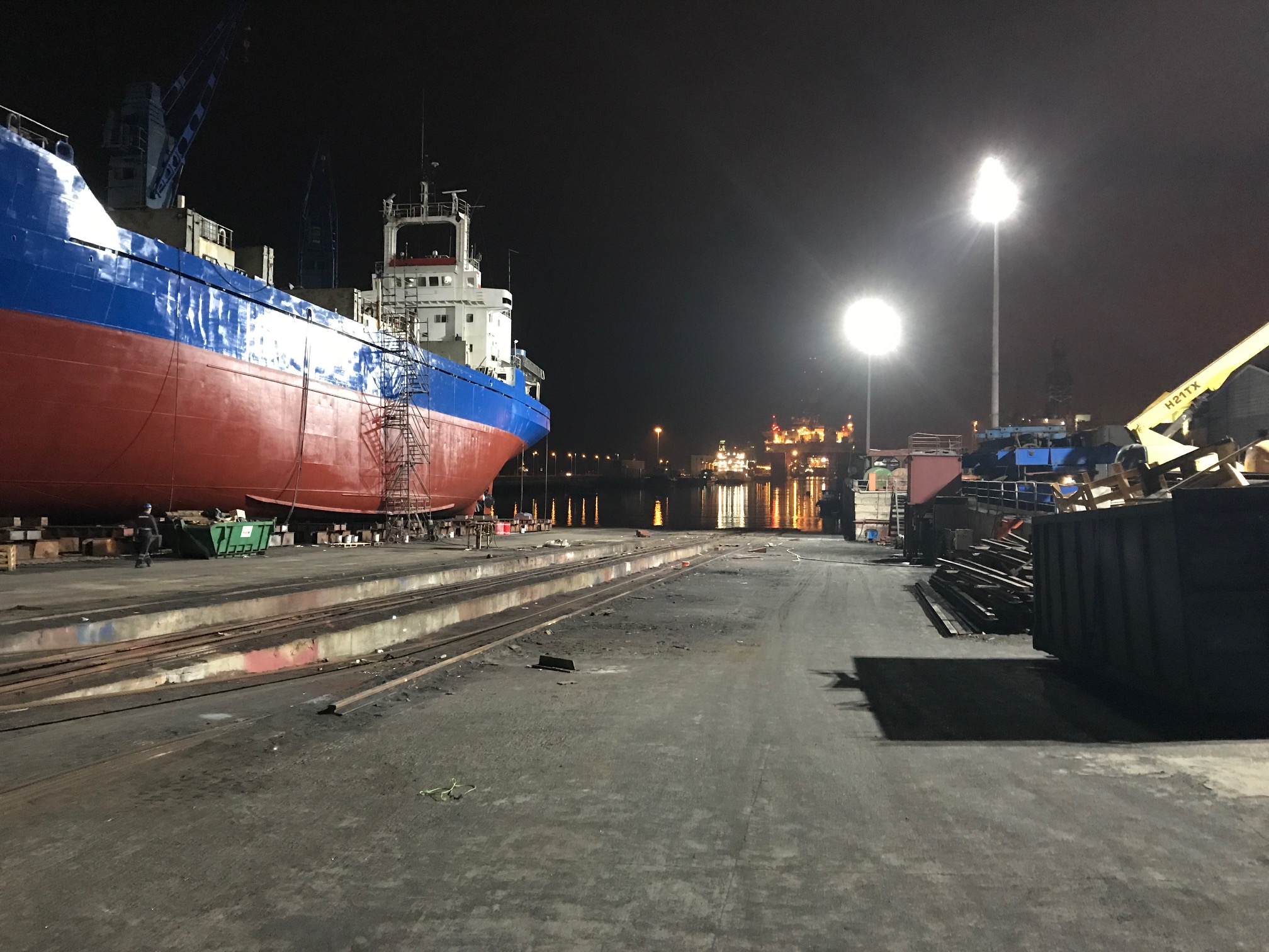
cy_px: 476
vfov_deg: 49.7
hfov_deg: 63.4
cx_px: 634
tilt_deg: -1.4
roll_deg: +0.2
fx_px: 1026
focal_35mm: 28
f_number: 1.8
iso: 80
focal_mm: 3.99
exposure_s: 1/5
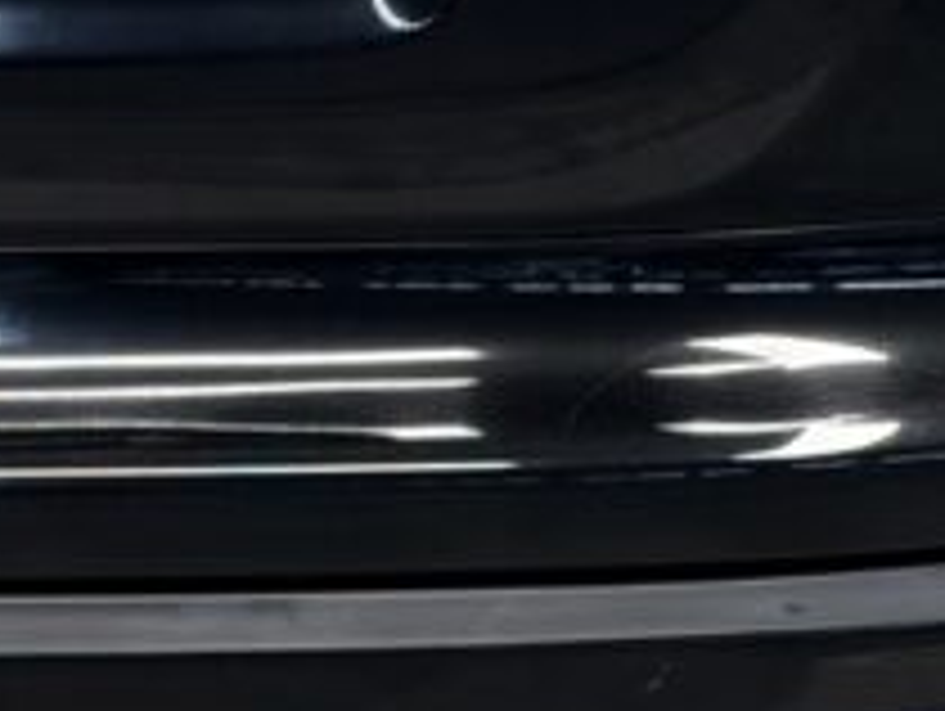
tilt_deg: -10.0
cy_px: -171
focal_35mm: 253
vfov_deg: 5.9
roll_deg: -0.2
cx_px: -180
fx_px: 6915
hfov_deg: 7.7
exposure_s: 1/50
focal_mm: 5.96
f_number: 1.6
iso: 50
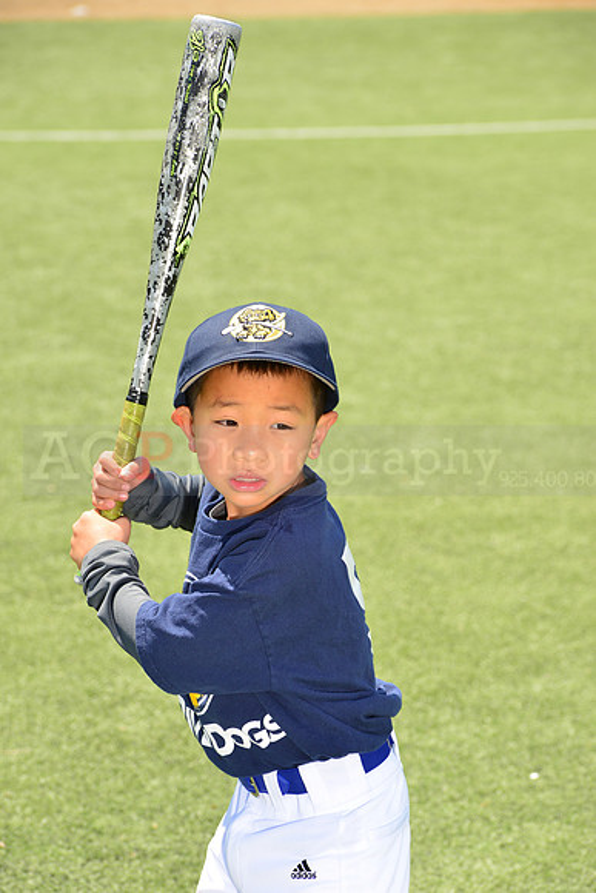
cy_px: 446
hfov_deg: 9.5
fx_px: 3598
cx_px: 298
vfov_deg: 14.2
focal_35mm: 145
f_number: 11
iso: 250
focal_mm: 145
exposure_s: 1/250
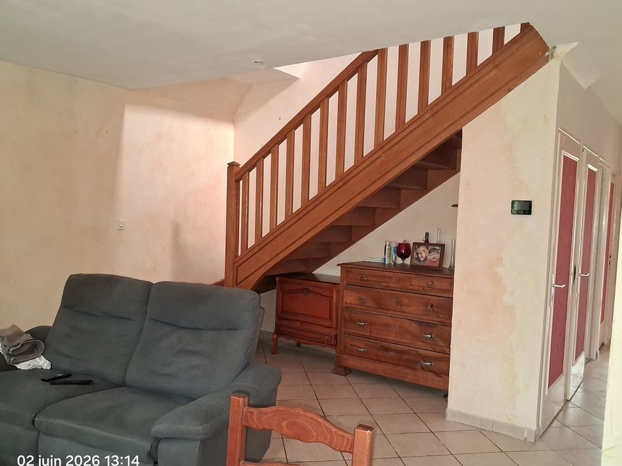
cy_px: 248
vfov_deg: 48.2
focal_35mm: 29
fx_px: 521
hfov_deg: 61.7
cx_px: 319
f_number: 1.8
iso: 1000
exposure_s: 1/25
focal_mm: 4
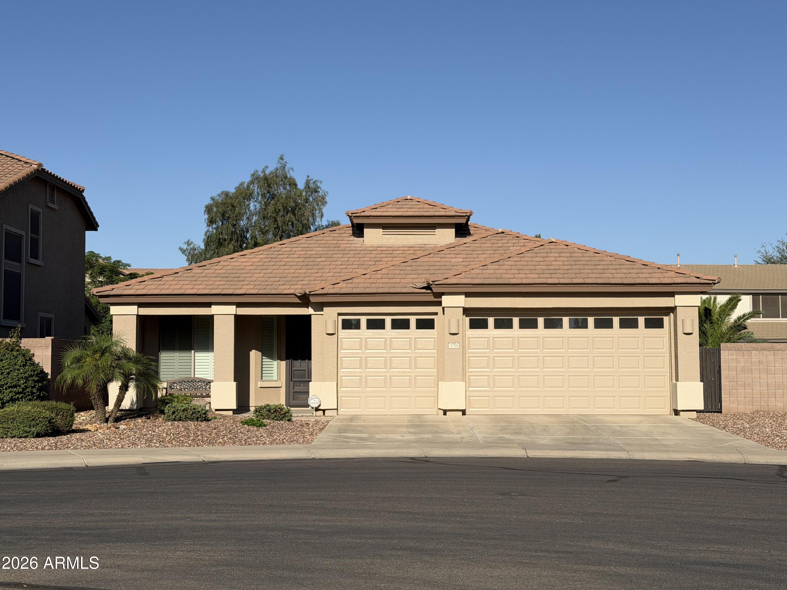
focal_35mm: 48
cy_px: 295
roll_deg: +0.5
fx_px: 1091
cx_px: 394
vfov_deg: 30.3
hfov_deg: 39.7
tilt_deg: +3.8
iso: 80
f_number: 1.78
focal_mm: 6.76
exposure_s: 1/8772
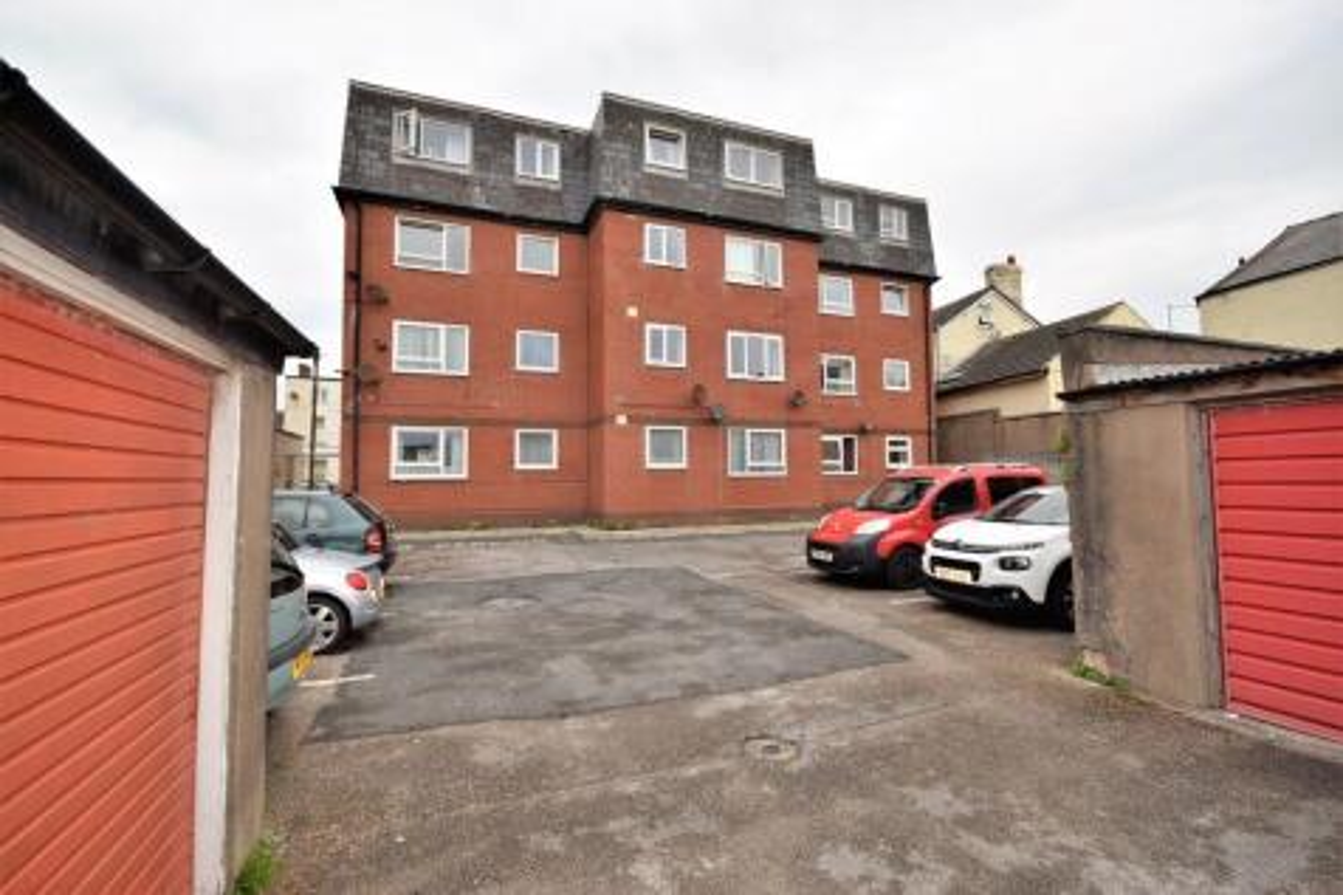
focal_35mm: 15
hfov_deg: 100.4
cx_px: 672
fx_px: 559
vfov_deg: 77.3
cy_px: 448
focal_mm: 10
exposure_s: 1/160
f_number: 6.3
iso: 100
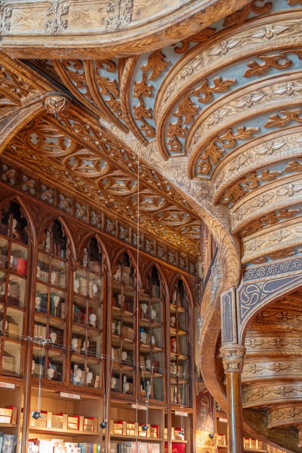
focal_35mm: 47
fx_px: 594
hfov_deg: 28.5
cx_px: 151
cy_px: 226
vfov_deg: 41.8
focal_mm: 47.2
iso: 3200
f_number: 2.8
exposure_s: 1/50
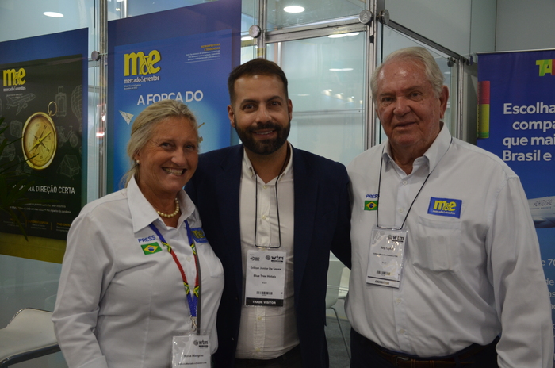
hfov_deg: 49.6
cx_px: 278
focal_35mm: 39
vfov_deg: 34.1
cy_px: 184
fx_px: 600
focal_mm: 26
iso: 560
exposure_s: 1/60
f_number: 4
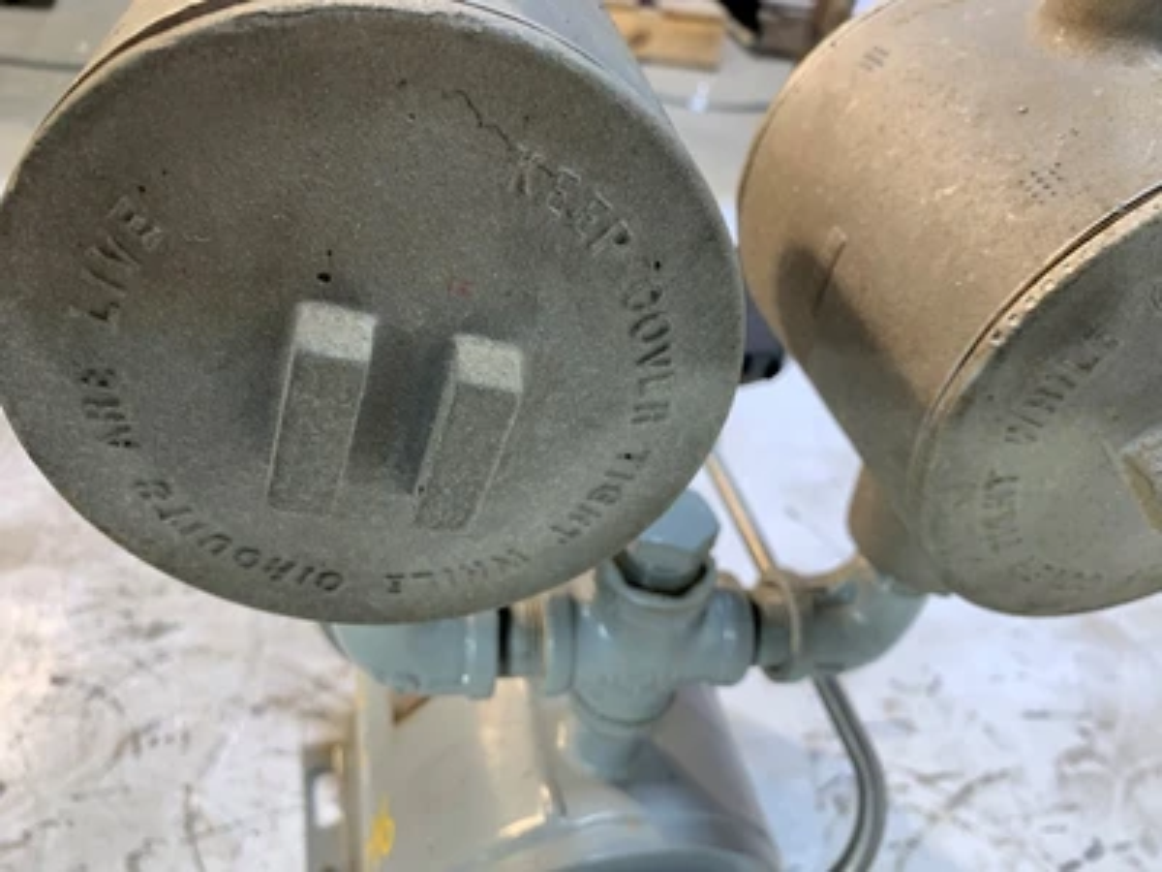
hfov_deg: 67.3
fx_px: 873
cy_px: 436
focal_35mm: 26
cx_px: 581
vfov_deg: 53.1
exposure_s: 1/60
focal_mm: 4.25
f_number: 1.8
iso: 100
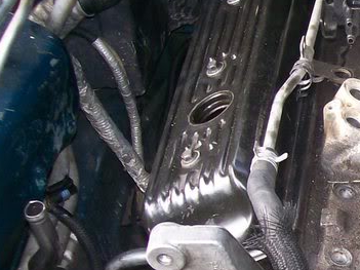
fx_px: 1092
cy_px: 202
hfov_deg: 17.5
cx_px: 480
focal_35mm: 105
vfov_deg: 14.0
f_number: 2.7
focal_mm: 6
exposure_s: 1/65.5
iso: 80
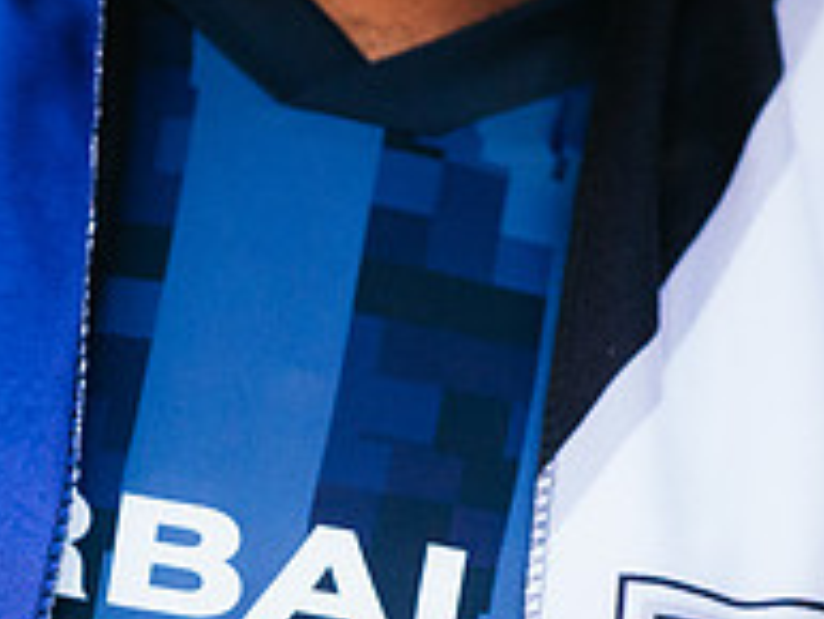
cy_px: 713
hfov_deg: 3.9
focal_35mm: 506
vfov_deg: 2.9
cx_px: 231
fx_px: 12052
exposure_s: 1/1000
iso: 1600
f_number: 2.8
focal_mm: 175
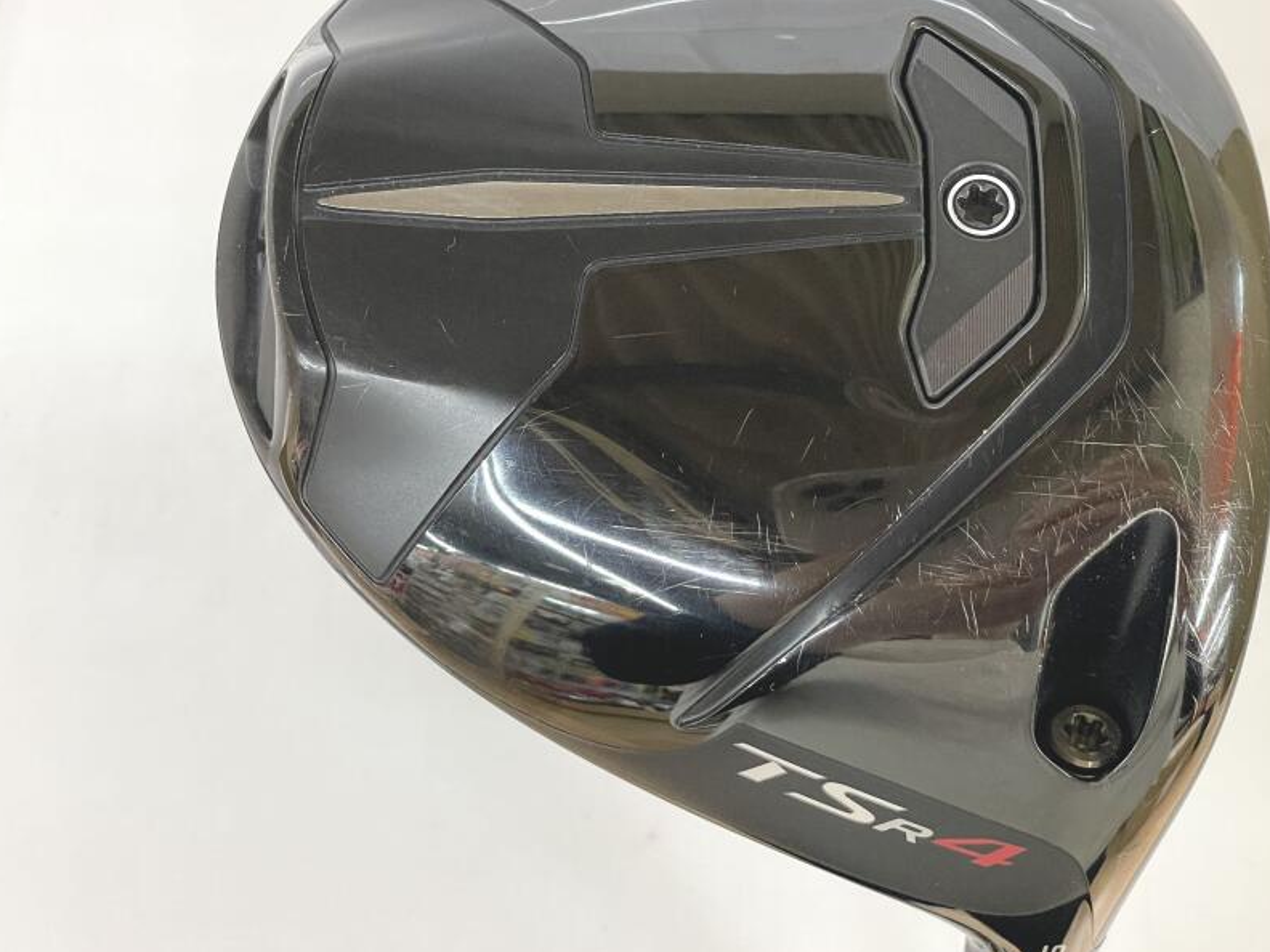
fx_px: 2311
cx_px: 749
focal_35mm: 63
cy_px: 396
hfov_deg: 30.7
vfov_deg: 23.3
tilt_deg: -63.7
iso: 160
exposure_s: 1/60
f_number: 2
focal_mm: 6
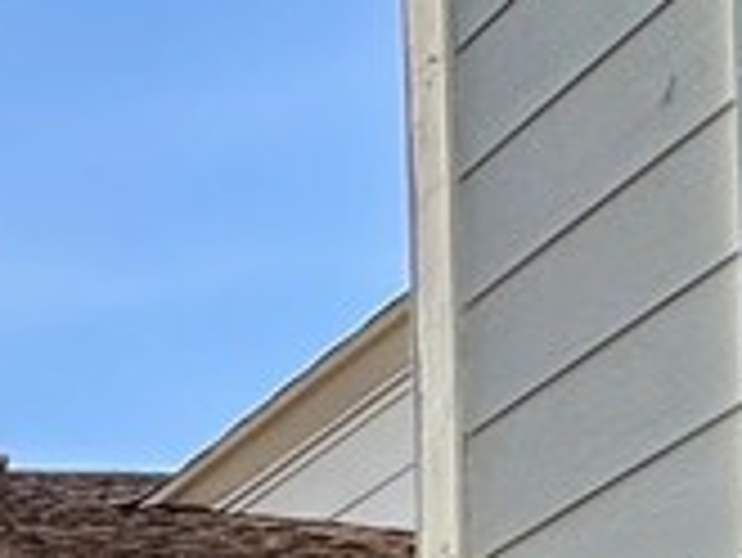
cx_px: -1147
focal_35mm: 87
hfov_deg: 13.8
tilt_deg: +2.8
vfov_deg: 12.5
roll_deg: -0.9
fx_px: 1866
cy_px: 1413
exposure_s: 1/629
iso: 40
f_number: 2.2
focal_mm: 2.22
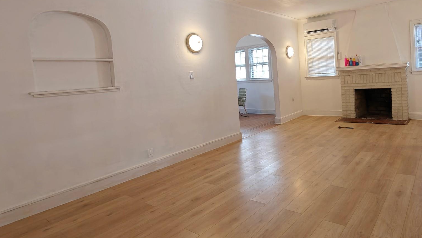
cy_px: 86
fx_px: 246
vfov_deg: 50.8
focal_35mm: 22
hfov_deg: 78.9
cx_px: 277
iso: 400
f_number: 2
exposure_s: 1/120
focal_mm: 2.3
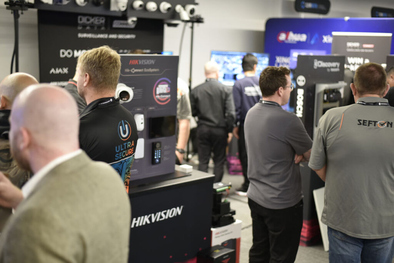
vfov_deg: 27.0
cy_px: 132
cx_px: 197
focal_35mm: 50
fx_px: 548
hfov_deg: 39.6
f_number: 2.2
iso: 800
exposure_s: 1/60
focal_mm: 50
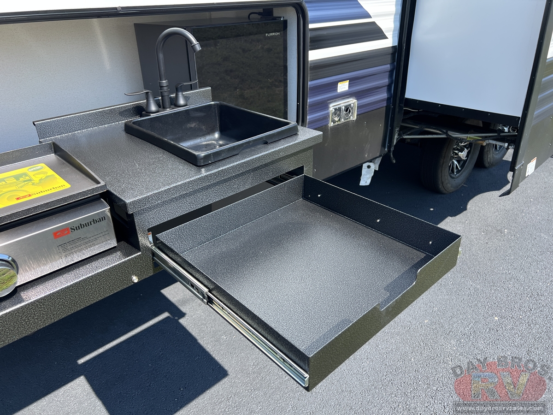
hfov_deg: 67.3
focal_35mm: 26
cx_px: 276
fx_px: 415
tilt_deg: -25.2
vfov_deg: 53.1
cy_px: 208
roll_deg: +0.2
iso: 50
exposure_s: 1/1038
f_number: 1.5
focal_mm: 5.7
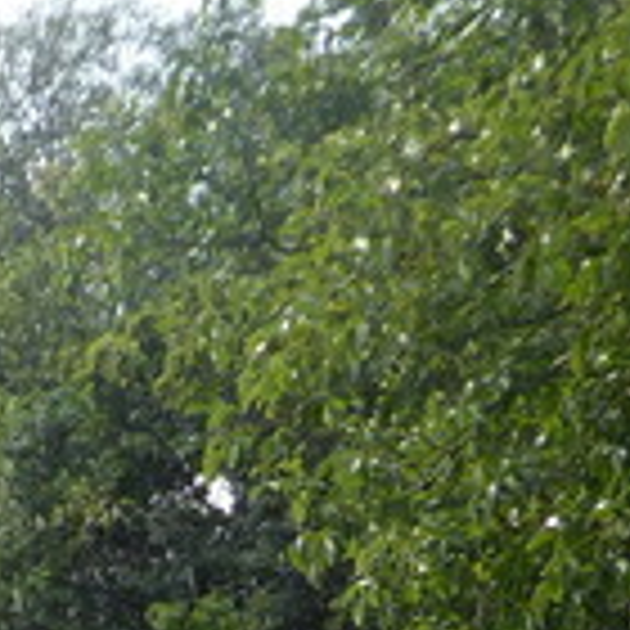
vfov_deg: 13.0
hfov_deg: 13.0
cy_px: 1152
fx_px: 2491
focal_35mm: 121
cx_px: -526
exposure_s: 1/500
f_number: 3.3
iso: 160
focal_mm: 4.3
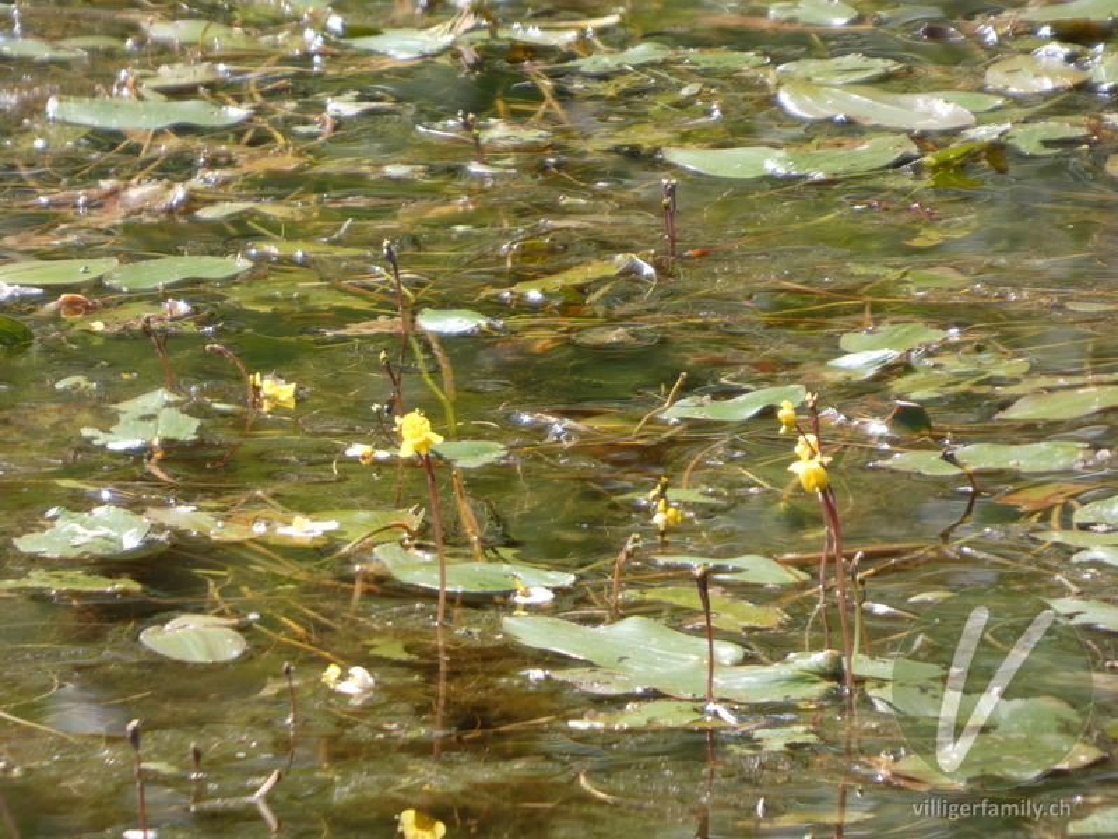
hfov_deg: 1.7
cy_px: 420
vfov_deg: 1.2
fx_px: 38757
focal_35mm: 1200
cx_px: 559
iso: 80
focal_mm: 215
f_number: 6.3
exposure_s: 1/125
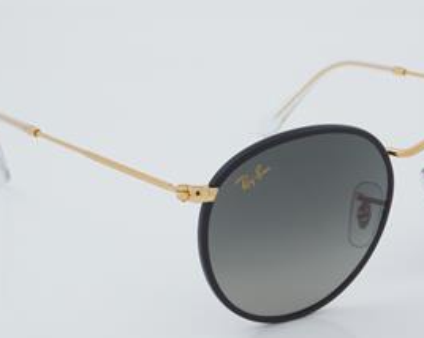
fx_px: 1317
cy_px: 191
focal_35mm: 105
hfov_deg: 18.2
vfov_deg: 14.6
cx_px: 280
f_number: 32
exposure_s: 1/4
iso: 100
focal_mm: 50
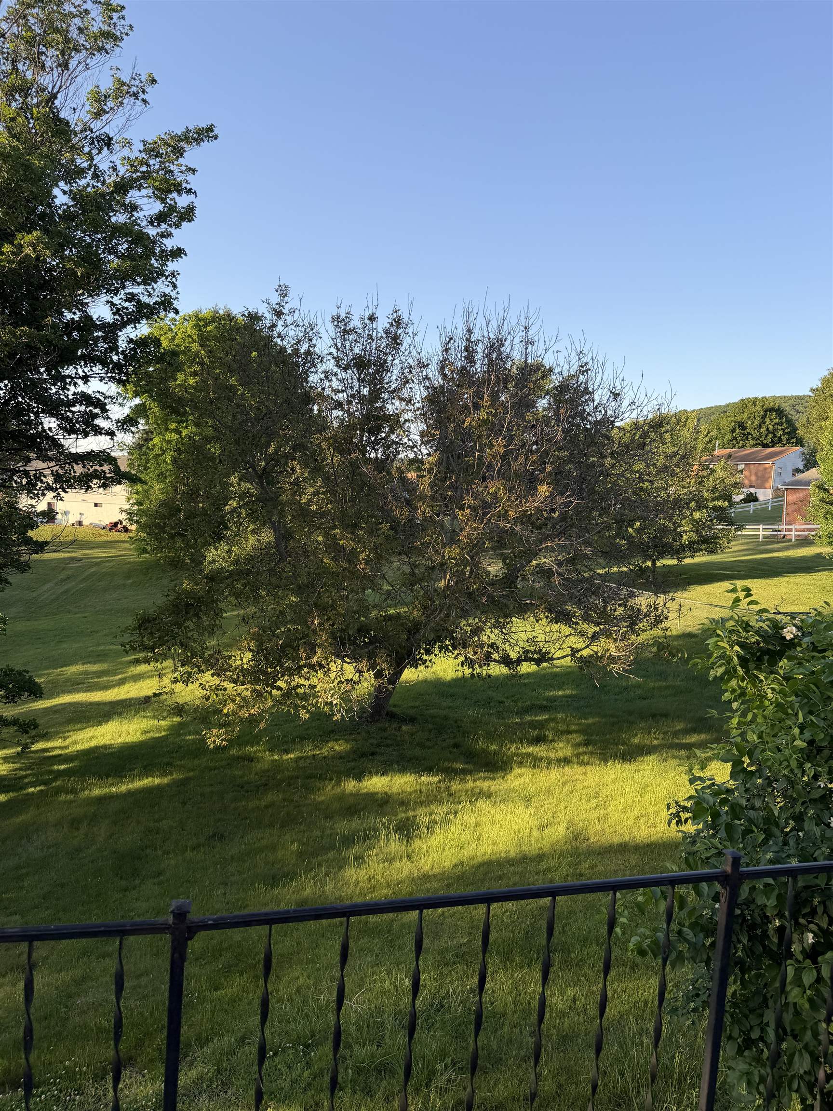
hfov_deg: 56.8
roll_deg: -3.6
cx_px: 416
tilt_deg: -4.1
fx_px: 770
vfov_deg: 71.6
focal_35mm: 24
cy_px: 556
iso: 80
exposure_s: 1/955
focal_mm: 6.76
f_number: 1.78
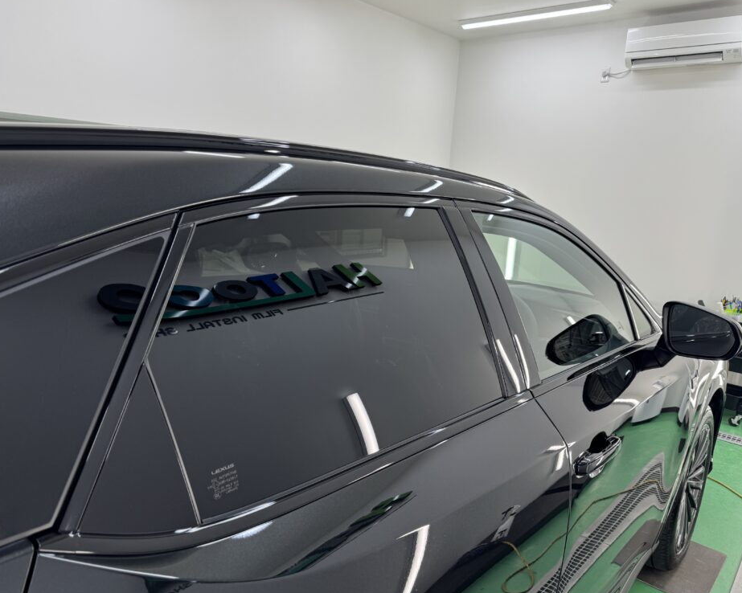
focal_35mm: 26
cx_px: 354
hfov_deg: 66.0
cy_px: 300
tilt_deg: -11.9
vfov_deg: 54.9
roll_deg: -1.7
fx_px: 571
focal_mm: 6.76
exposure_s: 1/140
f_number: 1.78
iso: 64
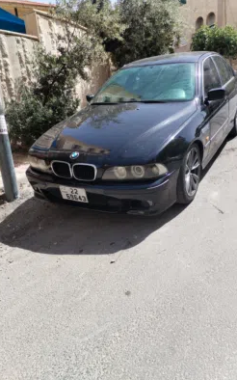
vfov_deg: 66.5
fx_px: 290
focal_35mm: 28
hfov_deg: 44.4
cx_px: 131
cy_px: 191
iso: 100
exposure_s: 1/630
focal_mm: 4.75
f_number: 1.8
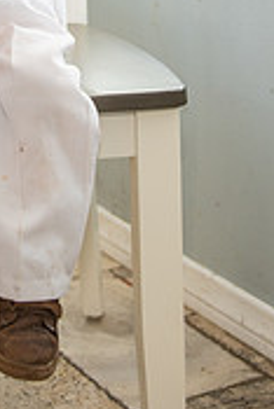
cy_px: -84
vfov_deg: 16.0
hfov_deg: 11.1
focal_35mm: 123
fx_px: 1401
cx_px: 24
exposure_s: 1/80
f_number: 2.8
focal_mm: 32
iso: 320
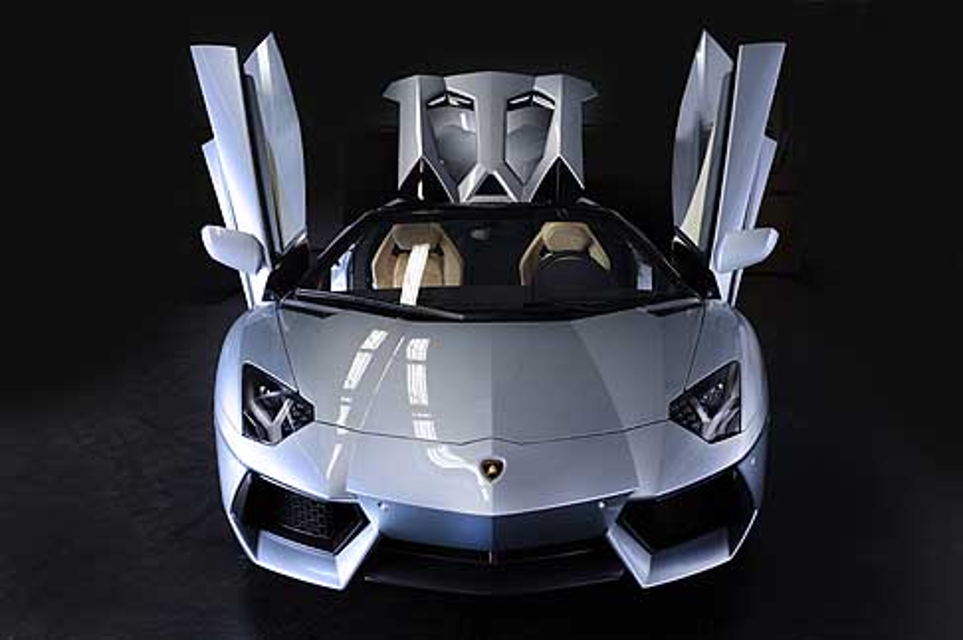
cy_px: 320
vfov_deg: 37.8
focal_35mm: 35
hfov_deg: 54.5
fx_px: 935
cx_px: 482
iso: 400
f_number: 5.6
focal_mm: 35
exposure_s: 1/80
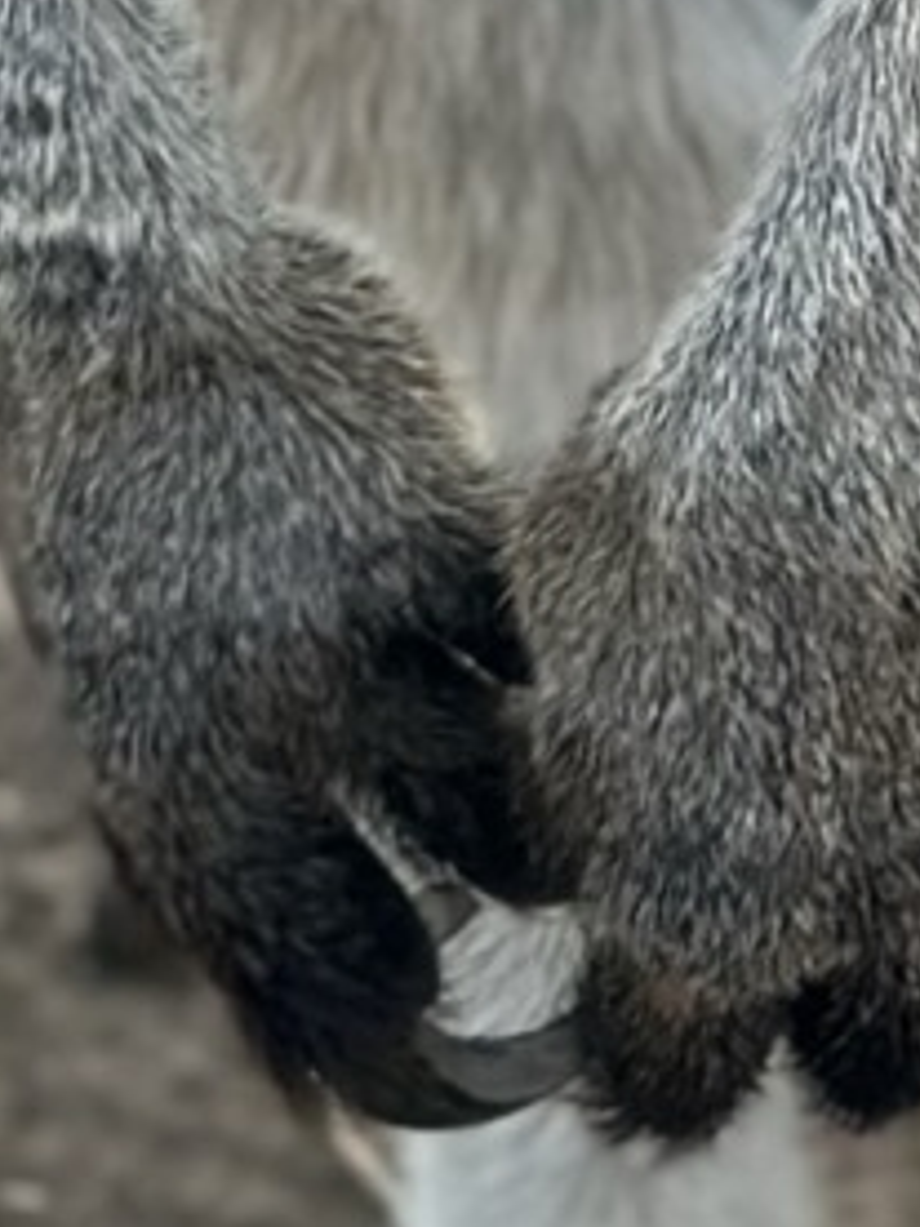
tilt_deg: -15.2
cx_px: 849
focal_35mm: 356
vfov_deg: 5.1
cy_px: -3090
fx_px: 12615
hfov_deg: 4.2
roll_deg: +3.2
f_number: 1.78
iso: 80
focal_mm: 6.86
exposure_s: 1/384
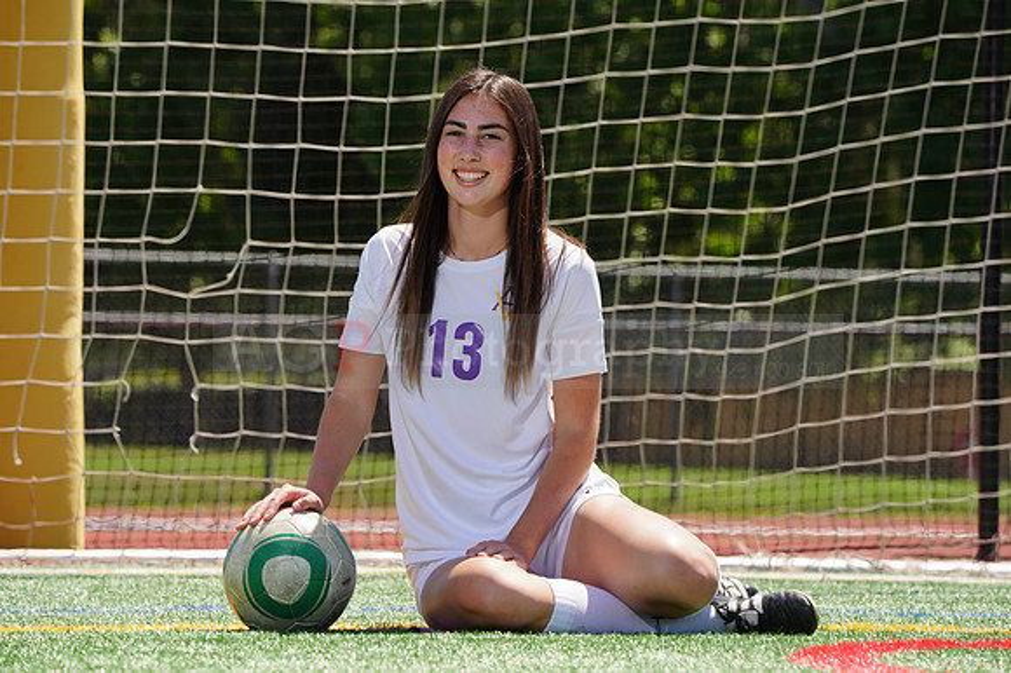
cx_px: 506
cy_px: 336
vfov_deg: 4.4
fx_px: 8841
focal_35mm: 315
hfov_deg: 6.5
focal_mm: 315
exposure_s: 1/250
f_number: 13
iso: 200
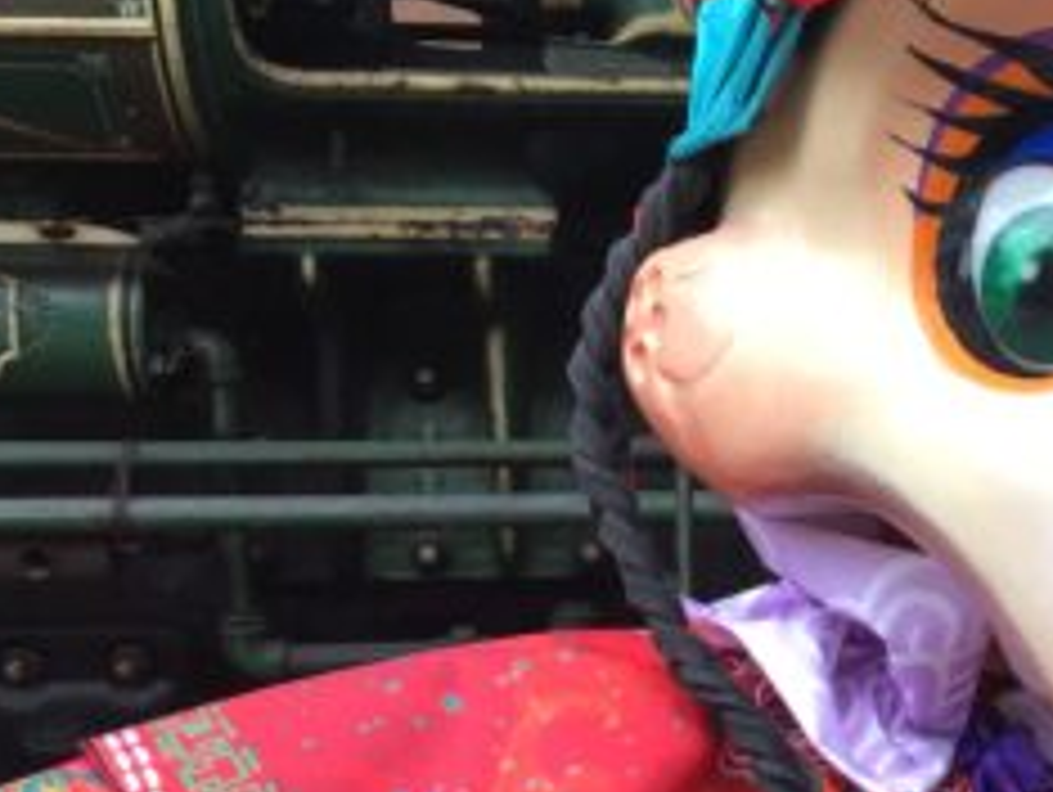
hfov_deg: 22.9
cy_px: 646
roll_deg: +0.1
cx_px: 1179
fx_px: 2436
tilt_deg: +0.5
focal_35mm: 80
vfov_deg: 18.3
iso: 40
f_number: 2.2
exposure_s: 1/100
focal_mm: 4.15
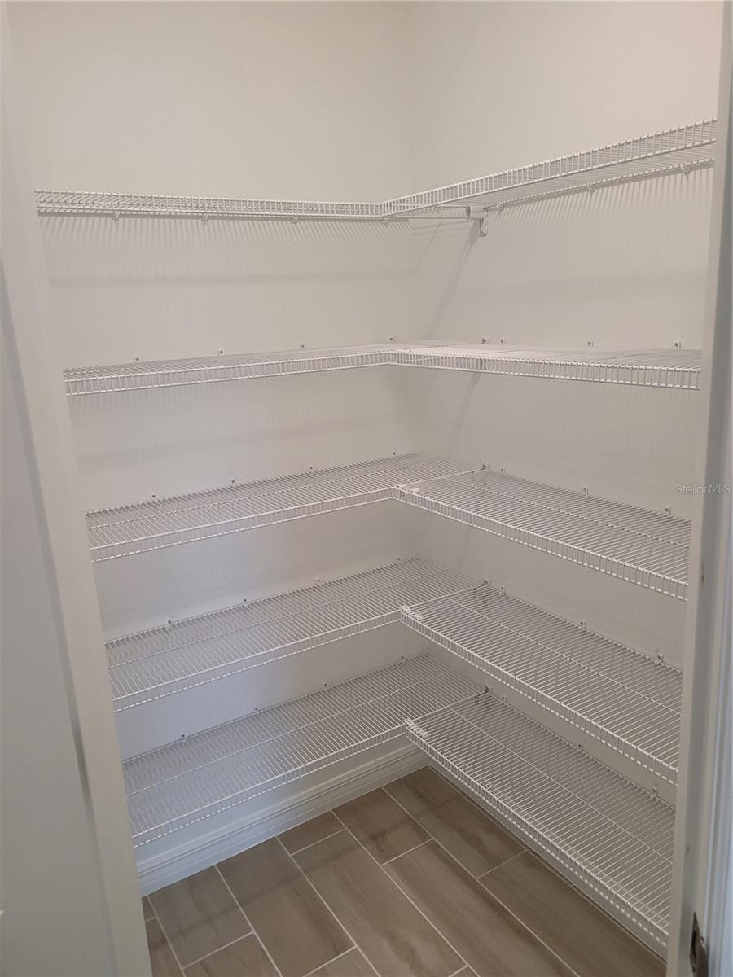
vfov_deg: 67.3
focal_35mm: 26
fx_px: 734
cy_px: 488
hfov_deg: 53.1
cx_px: 366
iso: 100
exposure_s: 1/120
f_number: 1.8
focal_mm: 5.4
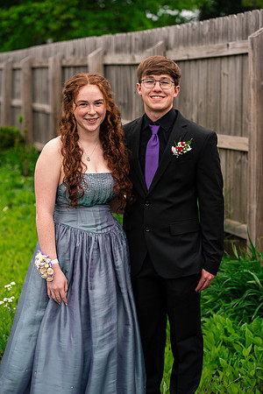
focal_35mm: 85
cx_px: 132
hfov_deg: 16.1
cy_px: 197
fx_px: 931
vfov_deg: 23.9
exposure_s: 1/1000
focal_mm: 85
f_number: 3.5
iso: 400
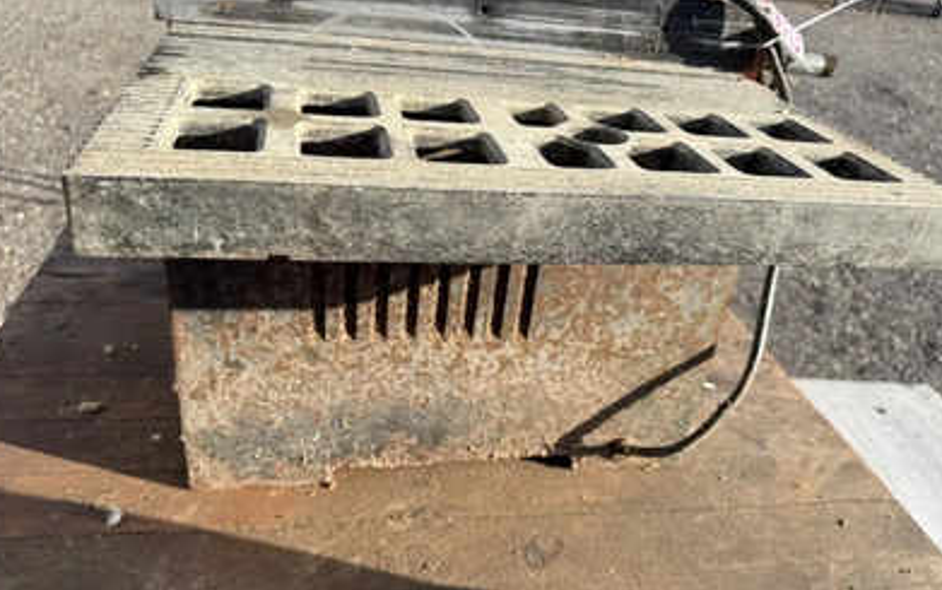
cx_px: 467
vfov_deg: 47.5
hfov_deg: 70.4
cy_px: 337
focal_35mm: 26
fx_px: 668
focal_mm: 6.76
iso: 80
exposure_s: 1/1337
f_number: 1.78
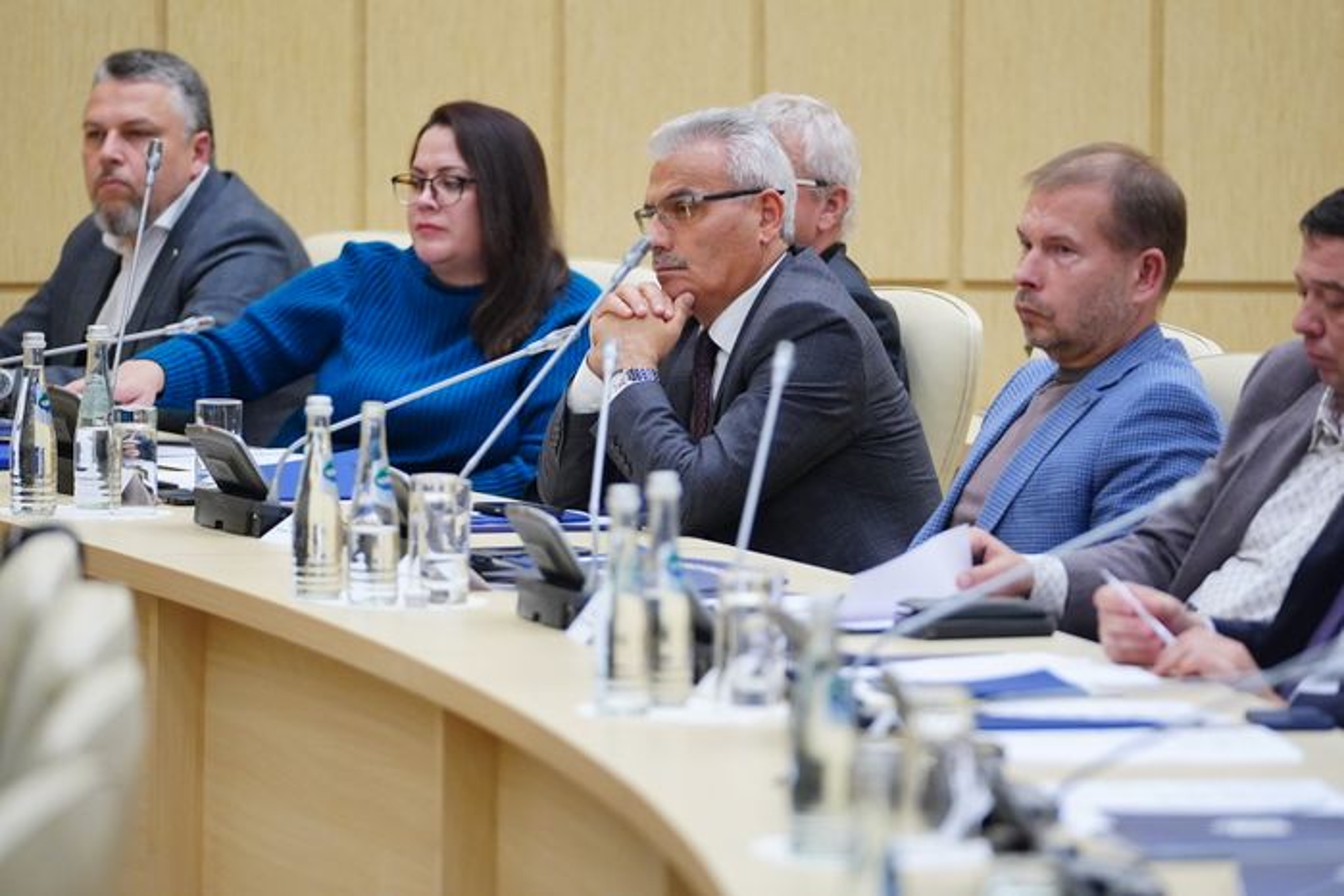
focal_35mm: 255
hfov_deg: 8.1
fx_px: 9519
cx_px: 672
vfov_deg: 5.4
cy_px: 448
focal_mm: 170
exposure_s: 1/500
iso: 2000
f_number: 2.8
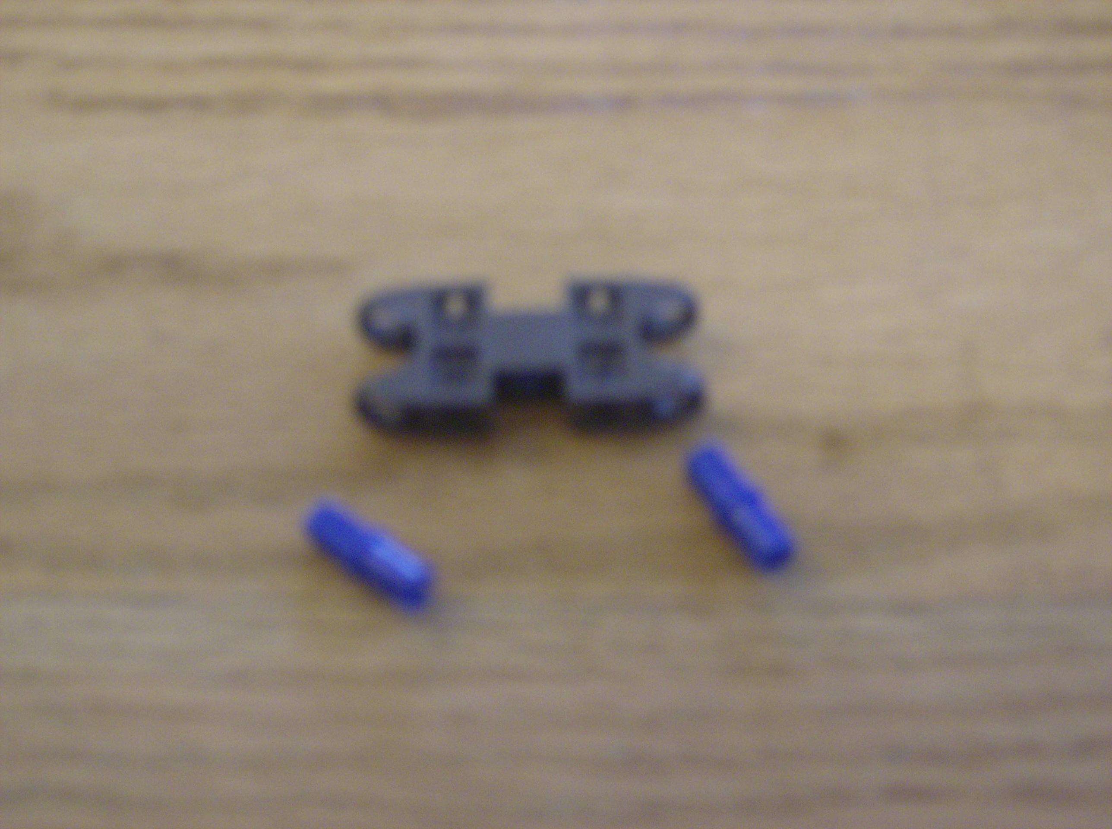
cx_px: 556
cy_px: 414
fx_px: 1795
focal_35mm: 56
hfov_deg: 34.4
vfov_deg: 26.0
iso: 200
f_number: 3.4
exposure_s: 1/8.08
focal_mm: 9.3
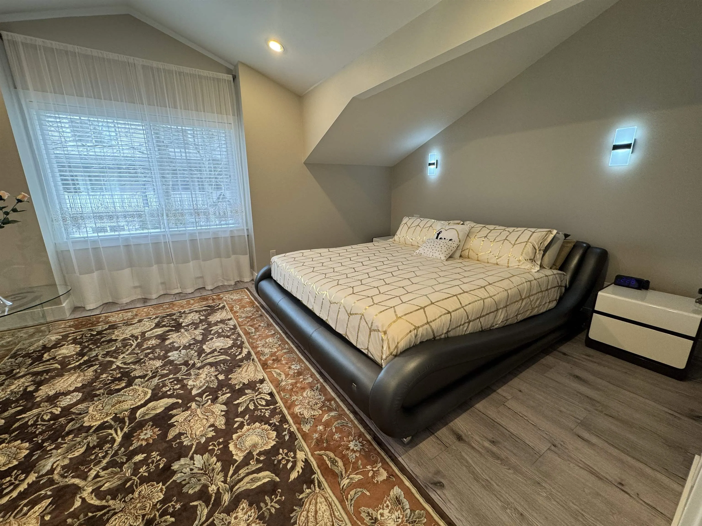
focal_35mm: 14
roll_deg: +0.0
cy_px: 263
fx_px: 284
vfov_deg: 85.7
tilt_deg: -14.5
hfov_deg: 102.1
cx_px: 351
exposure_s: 1/60
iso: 200
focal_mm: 2.22
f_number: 2.2
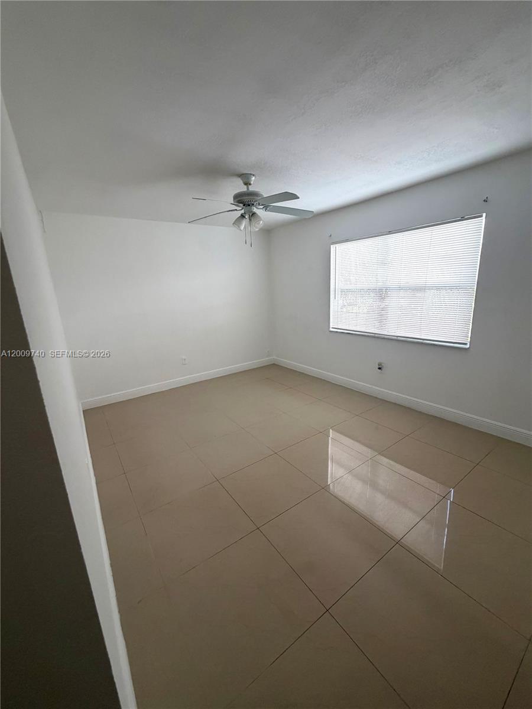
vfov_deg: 102.1
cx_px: 266
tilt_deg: -13.3
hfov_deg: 85.7
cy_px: 354
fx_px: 287
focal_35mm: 14
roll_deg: +2.7
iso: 250
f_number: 2.2
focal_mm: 2.22
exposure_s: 1/120
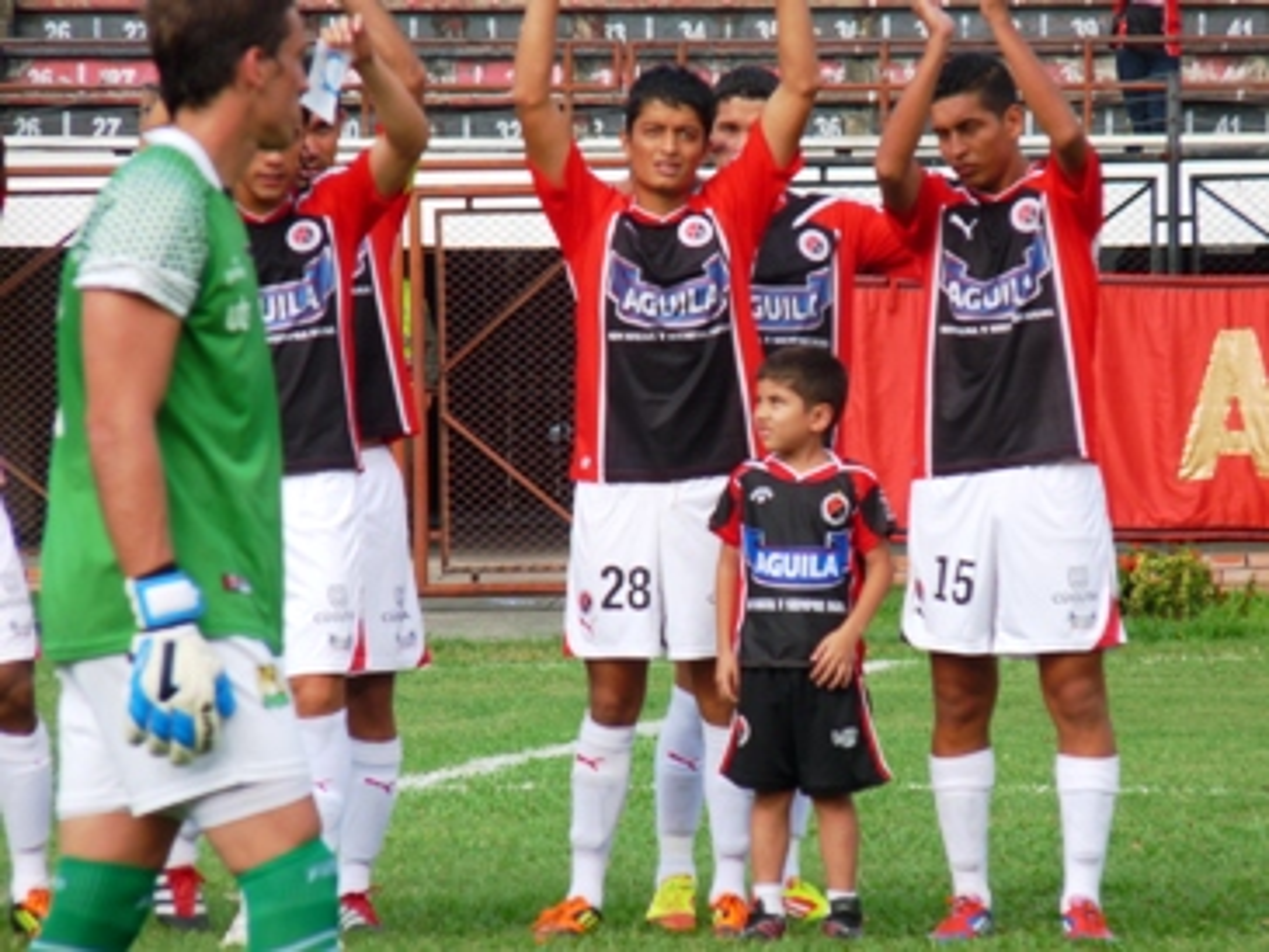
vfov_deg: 3.3
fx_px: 16759
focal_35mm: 457
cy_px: 476
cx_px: 634
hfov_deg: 4.3
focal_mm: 81.2
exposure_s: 1/200
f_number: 5.6
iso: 100
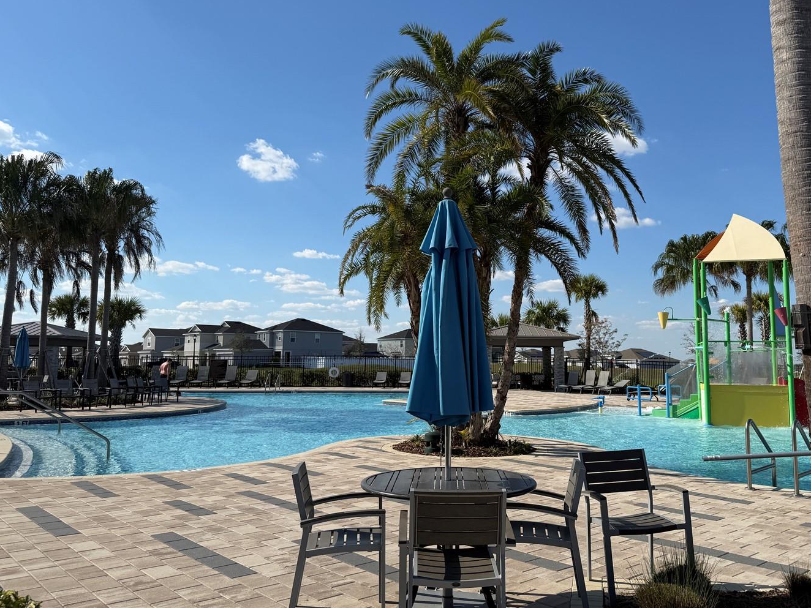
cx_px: 450
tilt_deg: +7.6
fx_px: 679
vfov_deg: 48.2
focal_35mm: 29
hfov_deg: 61.5
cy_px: 287
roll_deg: -0.8
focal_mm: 6.76
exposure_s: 1/6711
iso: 80
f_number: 1.78
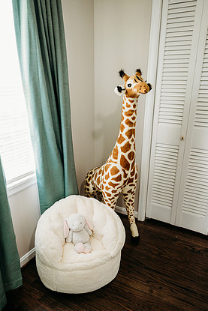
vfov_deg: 69.3
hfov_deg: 49.6
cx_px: 107
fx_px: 225
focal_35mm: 26
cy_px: 163
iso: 1600
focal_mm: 24
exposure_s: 1/200
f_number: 2.5
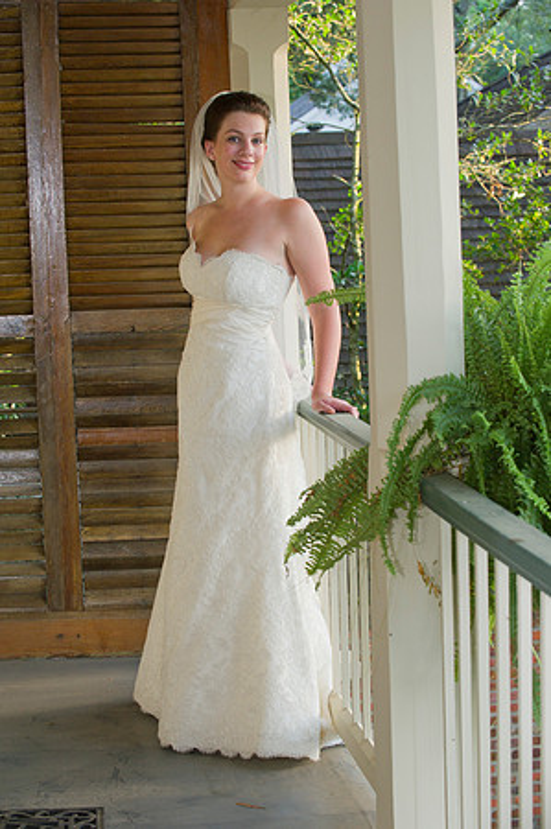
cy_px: 414
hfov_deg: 17.0
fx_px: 1841
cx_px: 276
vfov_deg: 25.4
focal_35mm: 80
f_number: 5.6
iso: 400
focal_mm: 80
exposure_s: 1/60
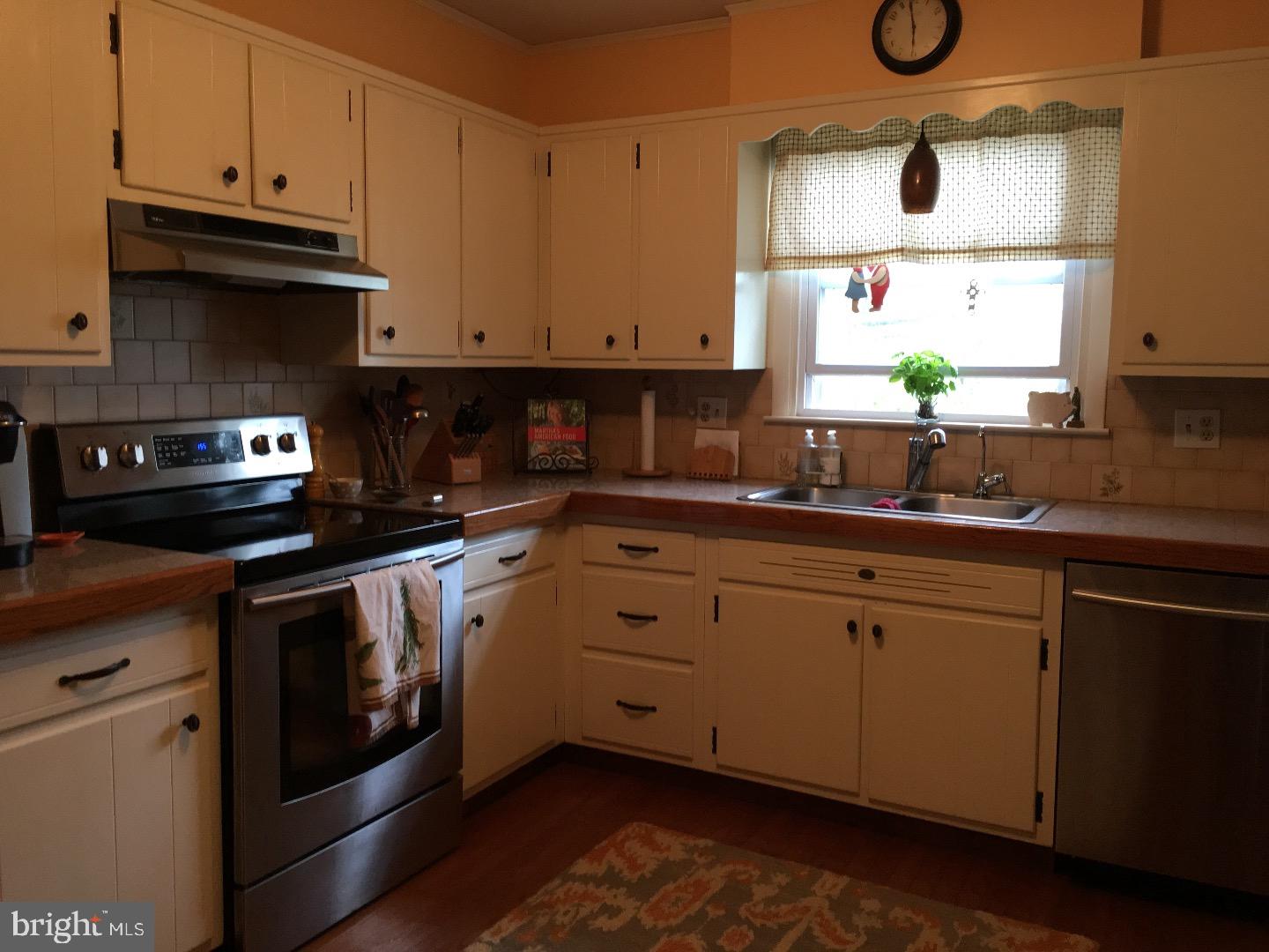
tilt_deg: -4.2
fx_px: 1063
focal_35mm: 29
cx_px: 634
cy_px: 476
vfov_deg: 48.2
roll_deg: -0.8
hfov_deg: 61.7
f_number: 2.2
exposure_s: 1/30
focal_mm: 4.15
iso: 125
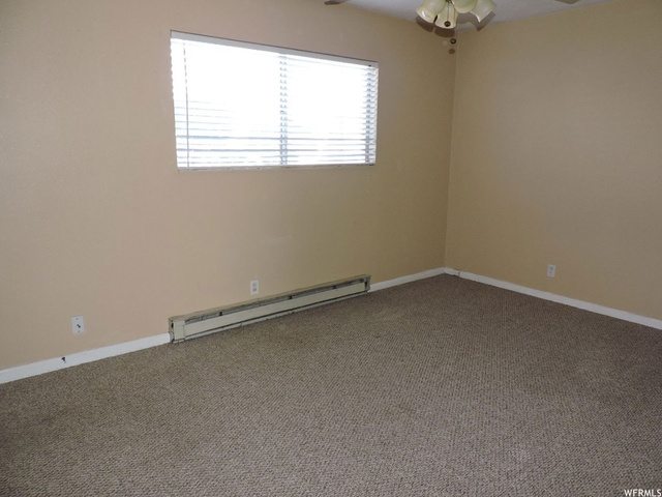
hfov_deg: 71.6
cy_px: 248
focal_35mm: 24
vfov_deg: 56.8
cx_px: 331
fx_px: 459
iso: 200
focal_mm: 4.3
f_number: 3
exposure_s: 1/30
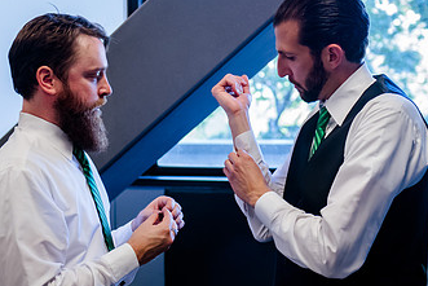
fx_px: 1201
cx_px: 228
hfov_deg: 20.2
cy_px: 86
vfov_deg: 13.5
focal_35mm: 101
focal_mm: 50
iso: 1250
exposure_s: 1/250
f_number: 2.8
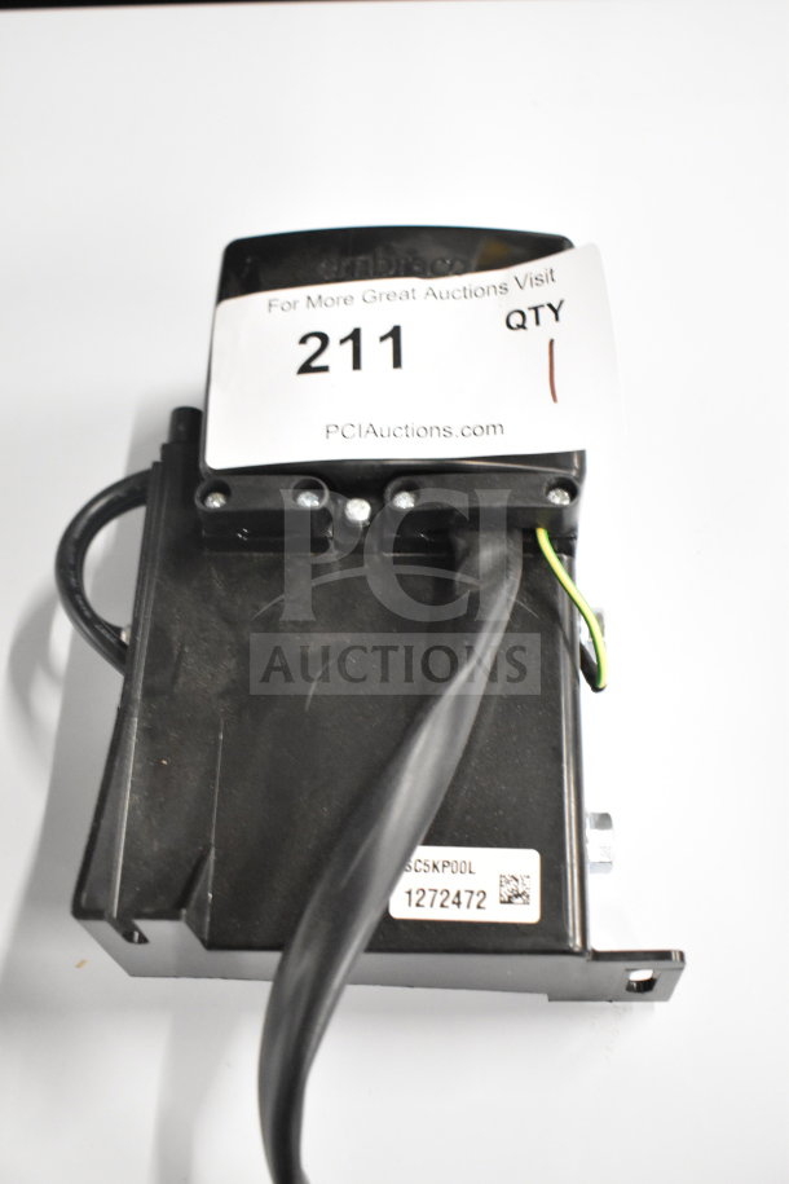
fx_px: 1381
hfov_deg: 31.9
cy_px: 592
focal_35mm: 42
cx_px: 394
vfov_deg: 46.4
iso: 5600
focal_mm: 28
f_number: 4.2
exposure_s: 1/50
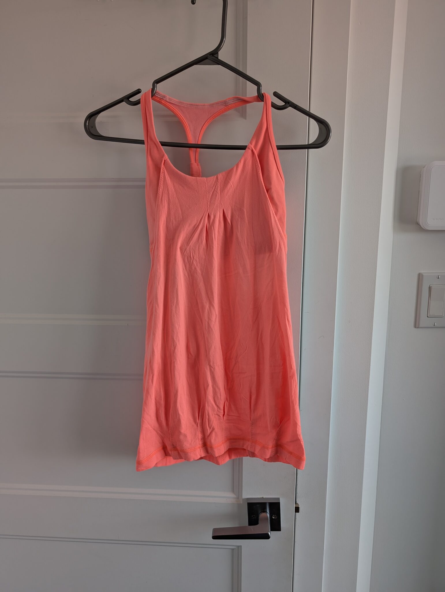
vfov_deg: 71.5
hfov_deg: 56.9
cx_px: 222
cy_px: 296
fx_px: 410
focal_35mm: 24
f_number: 1.68
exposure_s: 1/161
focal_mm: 6.9
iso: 59
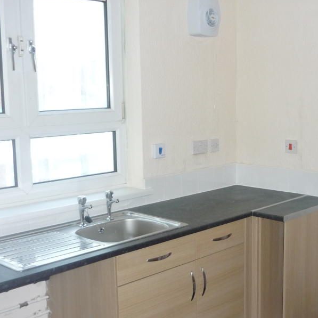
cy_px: 165
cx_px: 226
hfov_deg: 33.5
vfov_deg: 34.0
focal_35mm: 50
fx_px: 520
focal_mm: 5.5
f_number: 2.8
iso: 250
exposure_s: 1/30
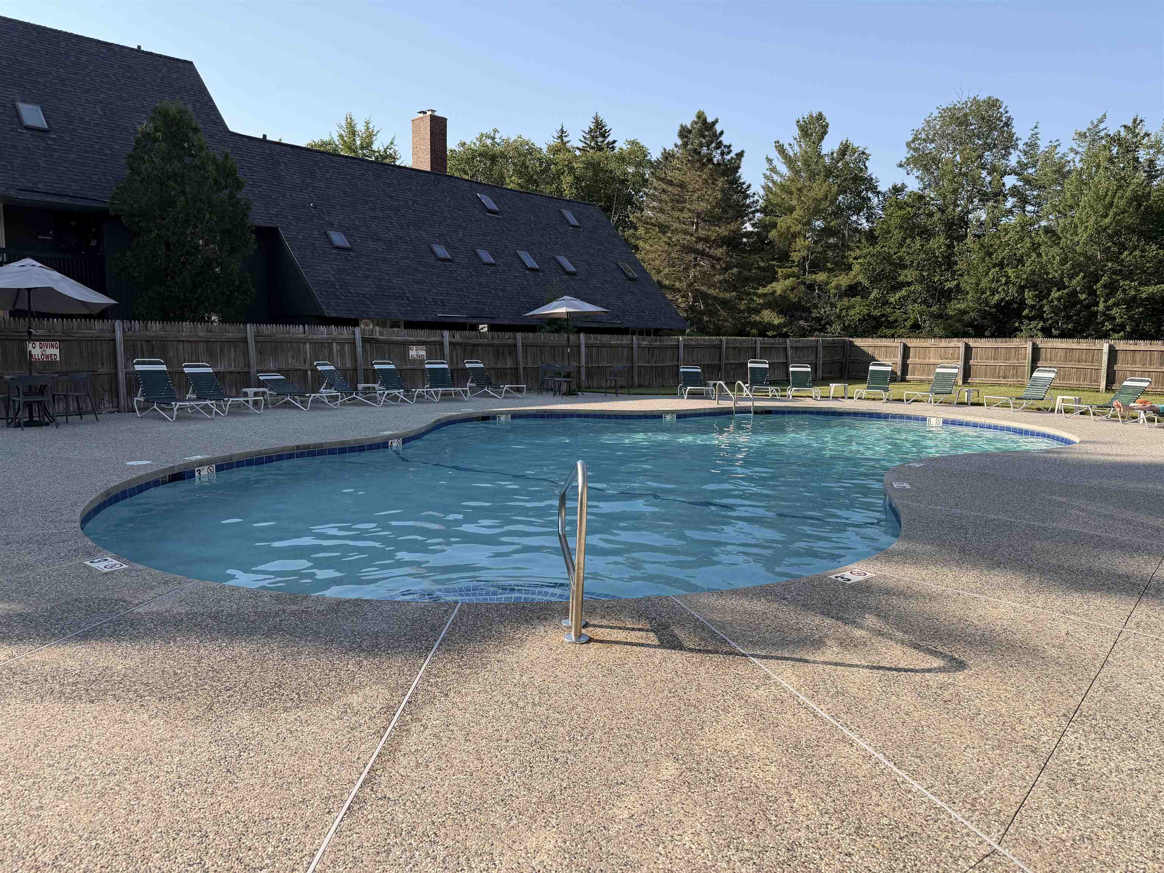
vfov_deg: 56.8
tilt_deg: -8.0
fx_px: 807
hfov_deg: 71.6
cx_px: 582
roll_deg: -1.5
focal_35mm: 24
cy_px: 436
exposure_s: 1/2525
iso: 80
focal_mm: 6.76
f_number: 1.78
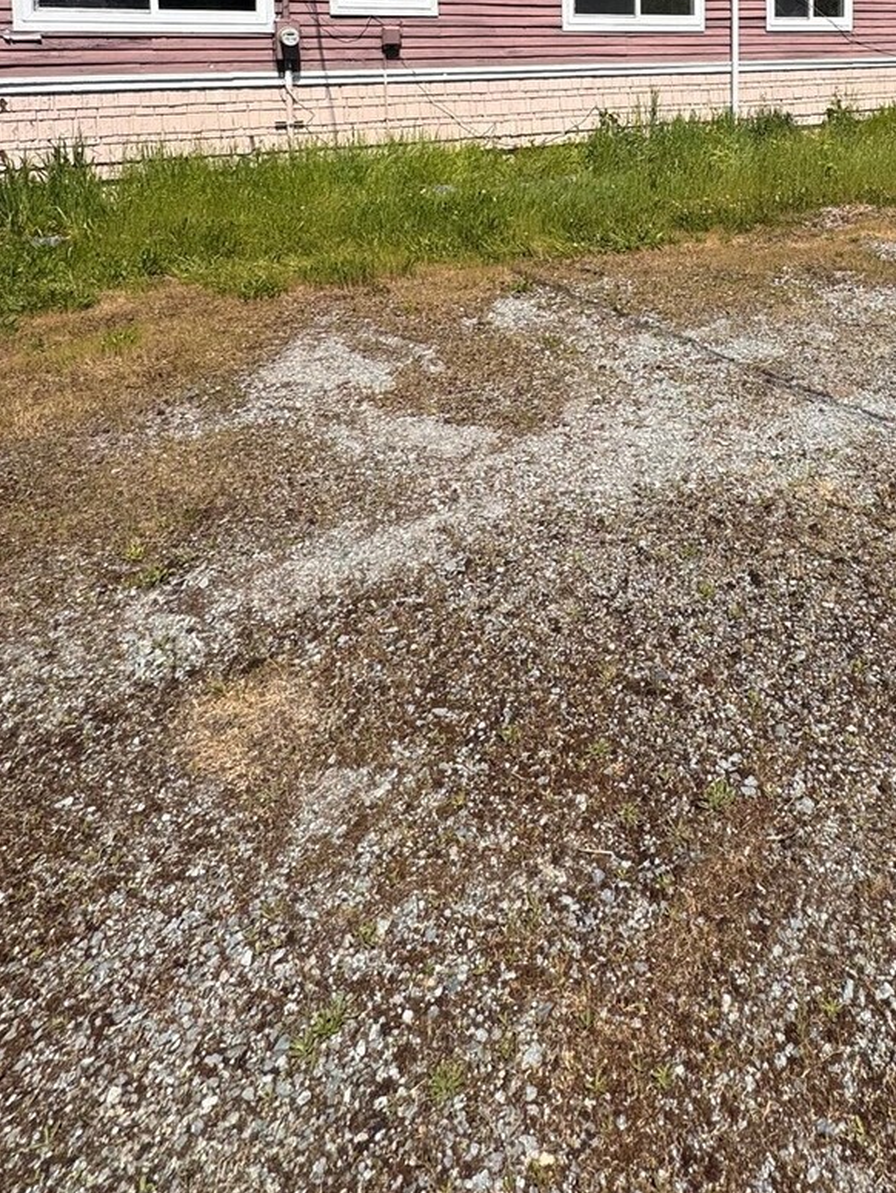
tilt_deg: -4.0
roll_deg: +0.4
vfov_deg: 57.5
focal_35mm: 26
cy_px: 112
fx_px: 897
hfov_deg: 51.4
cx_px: 644
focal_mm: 2.22
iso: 50
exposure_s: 1/2273
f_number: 2.2
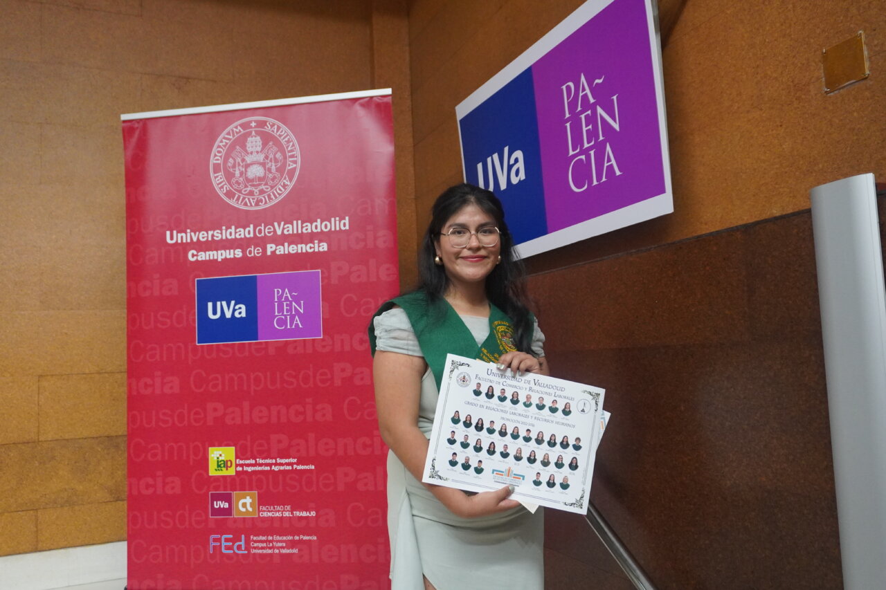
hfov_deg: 61.9
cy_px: 295
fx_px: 738
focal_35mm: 30
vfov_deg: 43.6
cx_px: 443
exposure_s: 1/160
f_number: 4
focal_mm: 20
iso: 2500
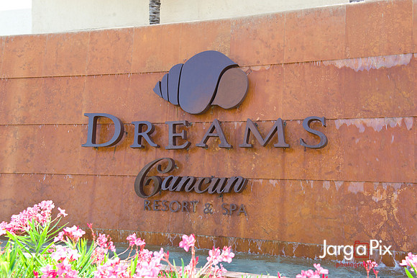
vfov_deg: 35.0
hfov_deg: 50.7
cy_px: 139
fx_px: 440
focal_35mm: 38
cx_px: 208
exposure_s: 1/100
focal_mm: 38
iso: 200
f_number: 8
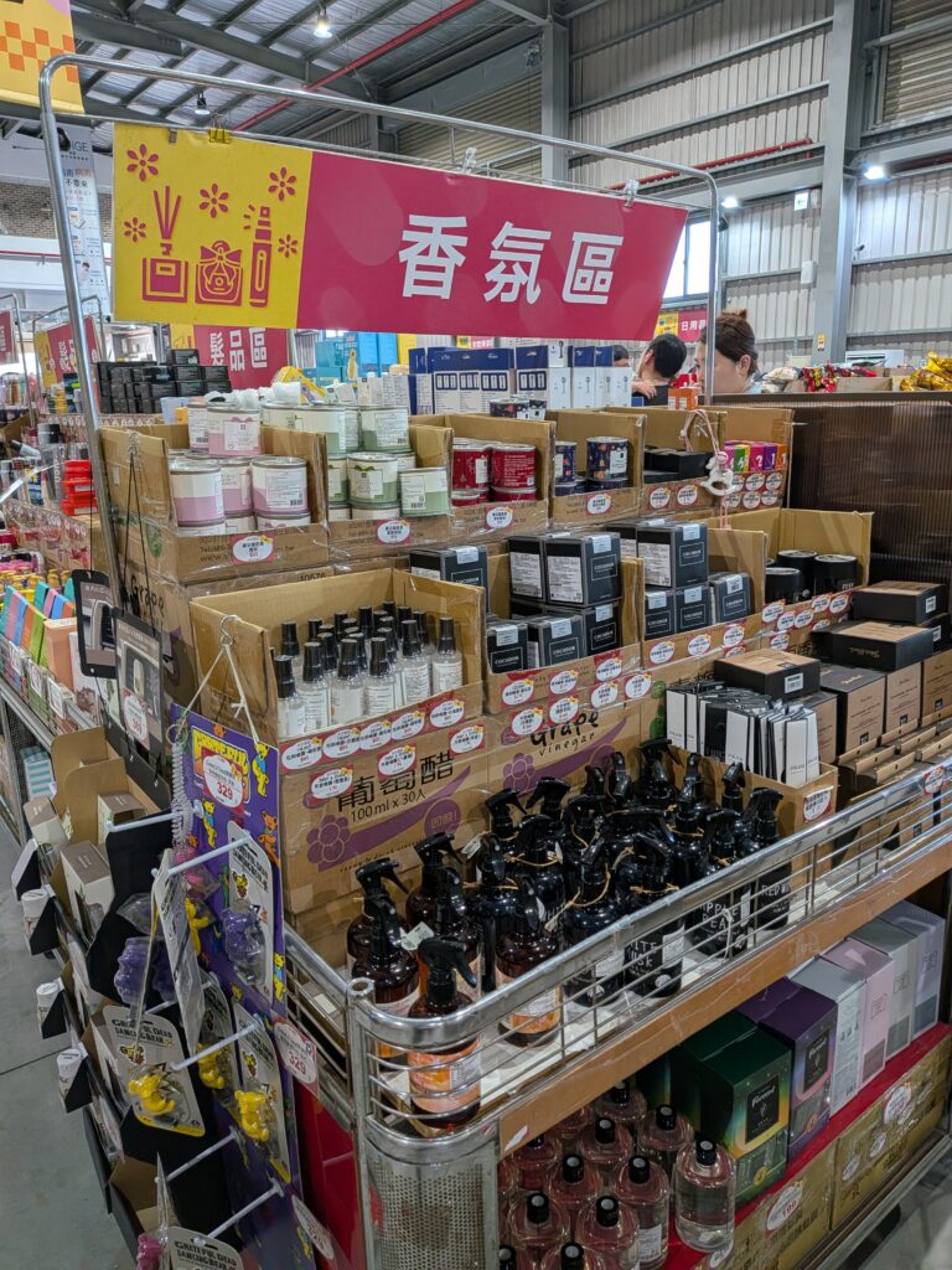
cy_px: 635
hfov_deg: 56.8
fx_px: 880
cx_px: 476
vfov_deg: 71.6
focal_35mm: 24
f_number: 1.7
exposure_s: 1/120
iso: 178
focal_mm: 4.53
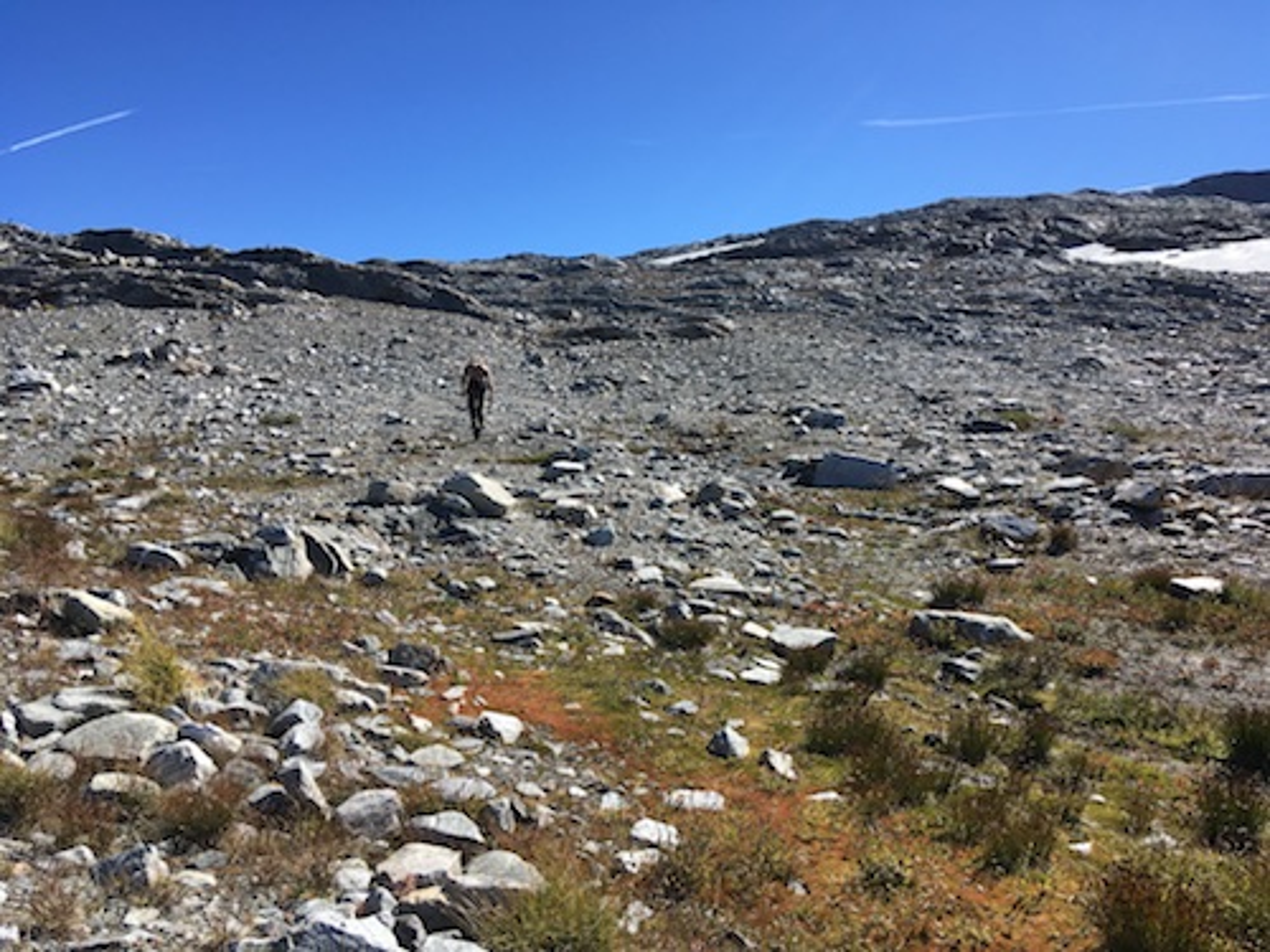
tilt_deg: -1.7
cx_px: 635
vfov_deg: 48.2
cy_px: 476
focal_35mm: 29
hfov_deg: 61.7
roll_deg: +0.6
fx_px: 1064
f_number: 2.2
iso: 25
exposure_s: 1/1538
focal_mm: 4.15
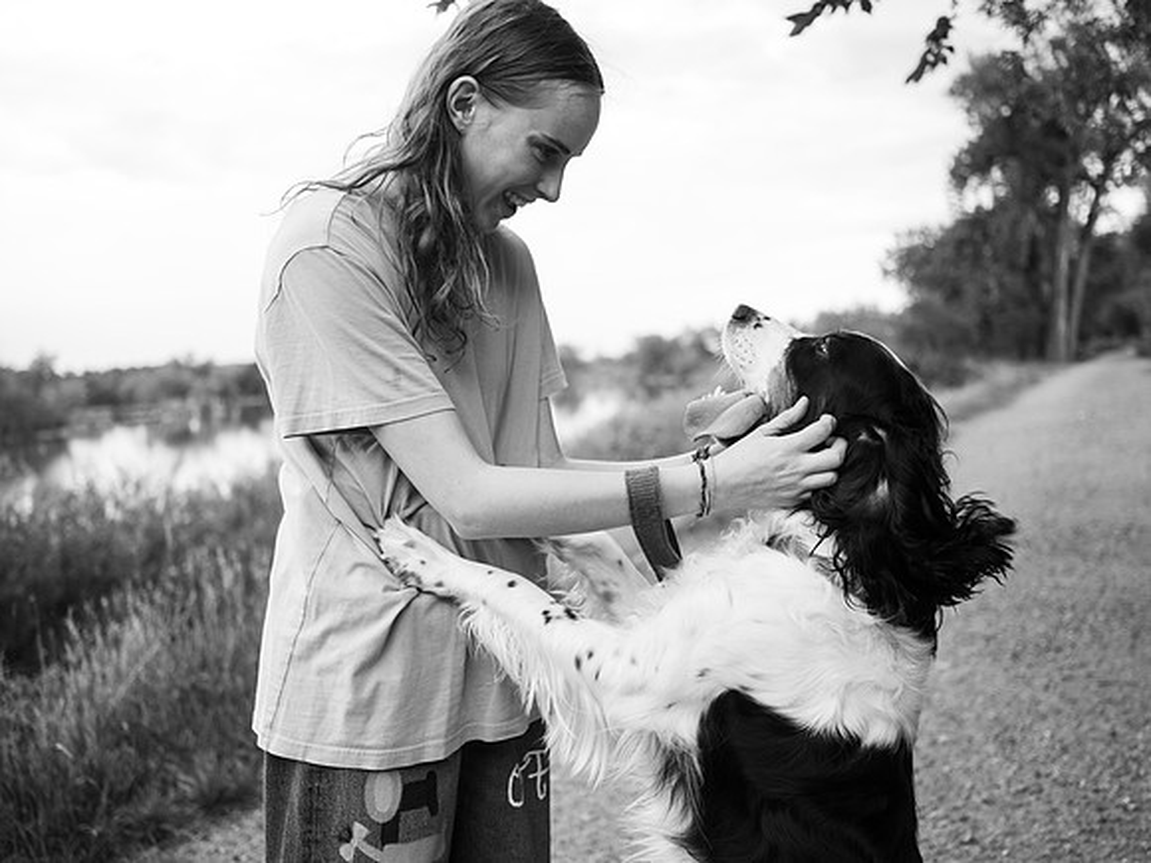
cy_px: 432
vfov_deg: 37.8
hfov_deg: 49.1
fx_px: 1259
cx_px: 576
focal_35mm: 38
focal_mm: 35
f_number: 2.8
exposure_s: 1/320
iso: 400
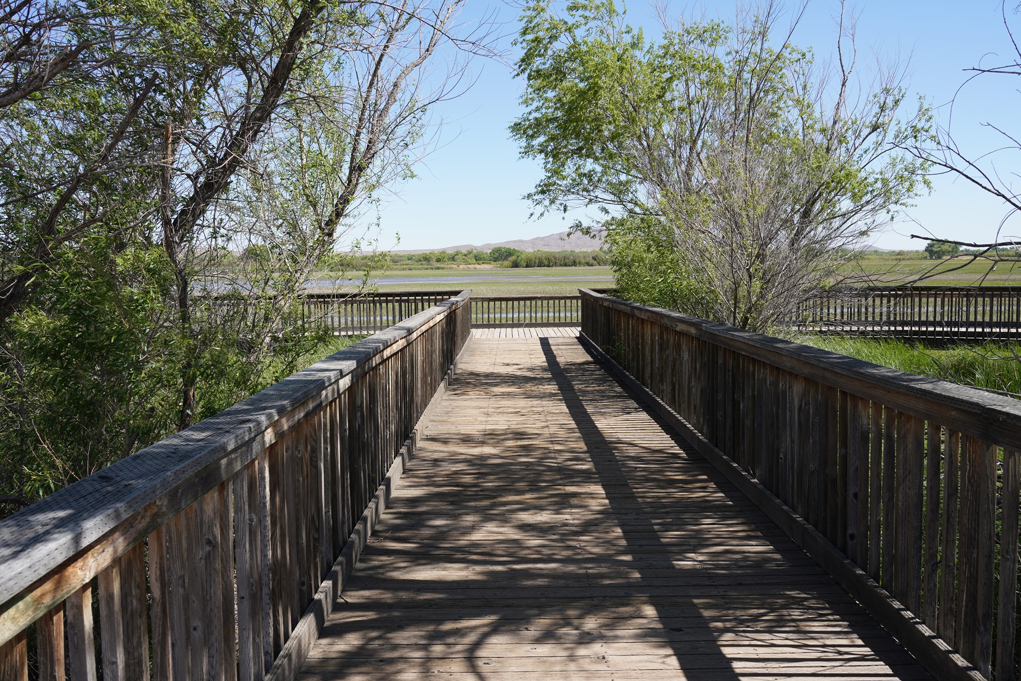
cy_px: 340
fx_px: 1049
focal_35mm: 37
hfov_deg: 51.9
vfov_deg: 36.0
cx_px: 510
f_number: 11
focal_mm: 37
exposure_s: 1/100
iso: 100
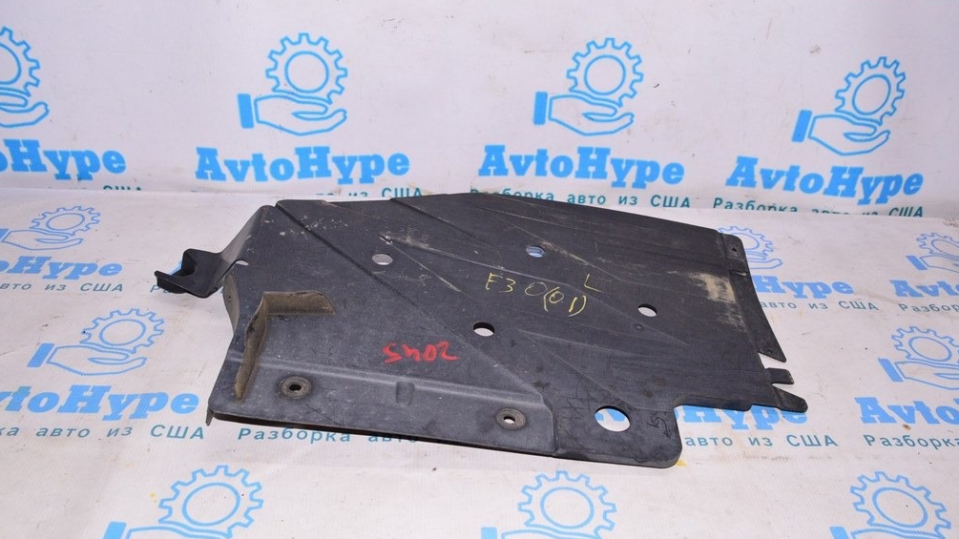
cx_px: 485
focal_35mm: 32
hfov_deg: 61.0
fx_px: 814
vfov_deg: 36.6
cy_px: 304
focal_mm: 20
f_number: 8
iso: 1600
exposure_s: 1/200
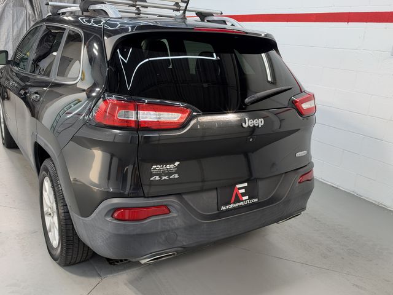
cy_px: 148
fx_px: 341
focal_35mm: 30
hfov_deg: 60.0
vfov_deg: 46.8
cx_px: 196
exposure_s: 1/120
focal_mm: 6.93
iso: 80
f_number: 1.8
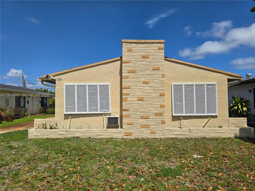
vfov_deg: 58.9
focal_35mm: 23
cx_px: 128
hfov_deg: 73.9
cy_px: 96
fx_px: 169
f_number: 1.7
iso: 12
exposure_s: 1/1339
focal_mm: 6.3
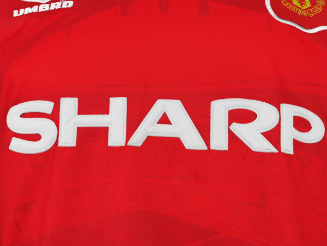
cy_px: 123
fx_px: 435
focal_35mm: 46
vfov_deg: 31.5
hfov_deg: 41.2
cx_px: 164
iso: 100
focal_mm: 5.58
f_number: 1.8
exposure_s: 1/60
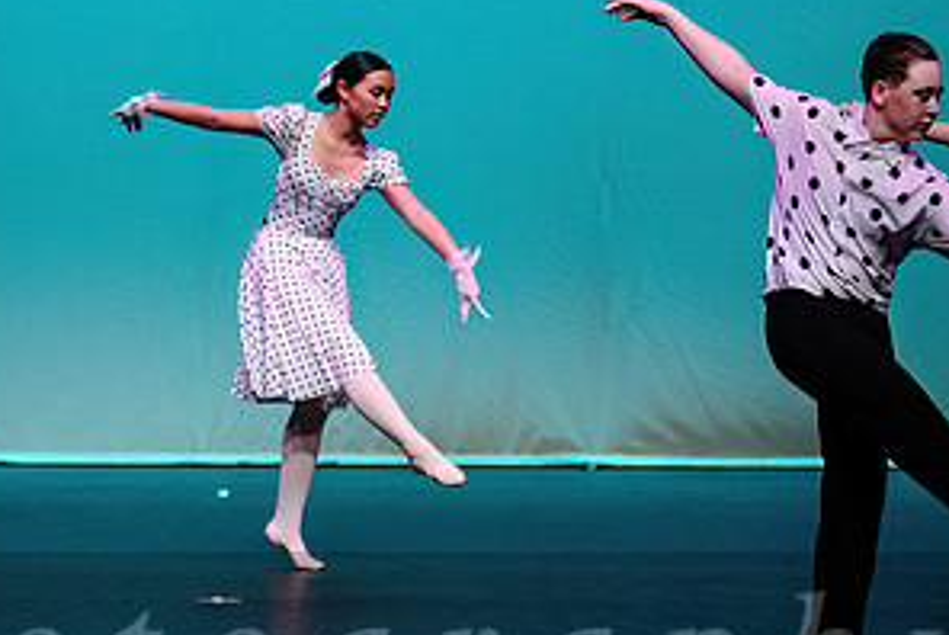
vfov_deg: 6.0
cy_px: 203
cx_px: 280
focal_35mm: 231
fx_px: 6095
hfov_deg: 8.9
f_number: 2.8
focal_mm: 95
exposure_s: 1/800
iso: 1600
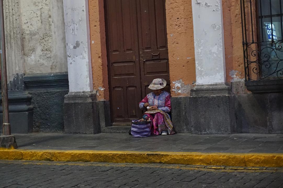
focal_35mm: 75
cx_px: 142
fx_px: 589
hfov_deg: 27.0
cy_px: 94
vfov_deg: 18.2
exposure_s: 1/25
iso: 3200
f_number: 5.6
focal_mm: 50
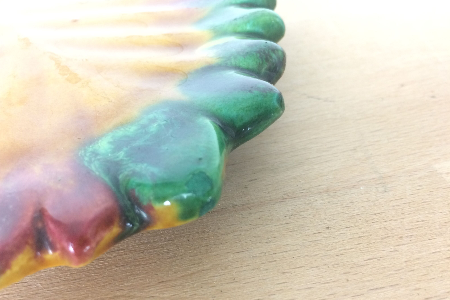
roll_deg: +1.6
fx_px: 387
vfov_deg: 42.3
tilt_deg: -42.3
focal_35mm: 31
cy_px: 165
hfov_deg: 60.3
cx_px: 221
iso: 160
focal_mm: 4.15
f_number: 2.2
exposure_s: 1/33
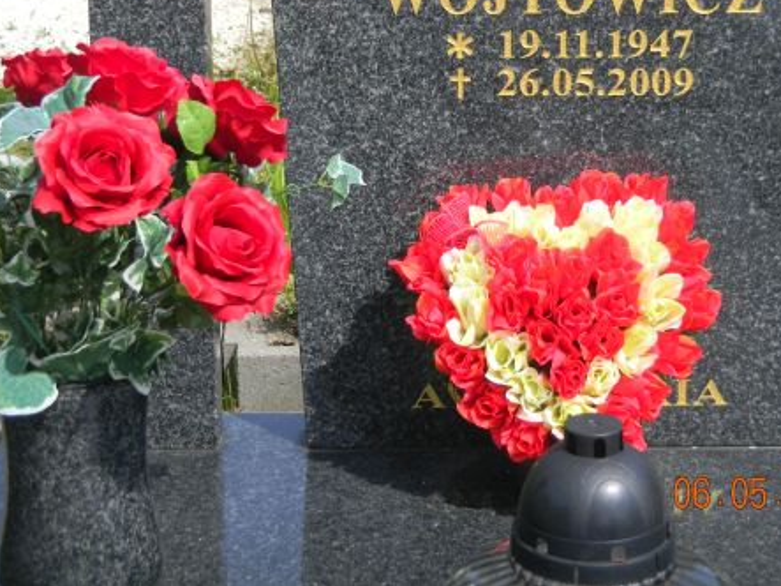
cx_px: 435
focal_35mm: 87
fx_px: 1962
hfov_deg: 22.5
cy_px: 126
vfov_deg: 16.8
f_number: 8.4
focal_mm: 9.9
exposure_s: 1/133
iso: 80
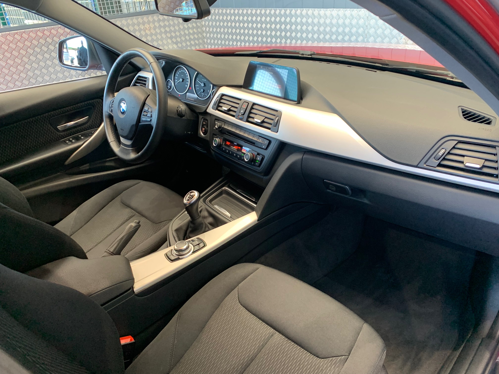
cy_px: 187
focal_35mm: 26
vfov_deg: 53.1
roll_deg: +3.7
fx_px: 375
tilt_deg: -29.8
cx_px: 250
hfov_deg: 67.3
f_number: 1.8
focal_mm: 4.25
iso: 160
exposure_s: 1/50
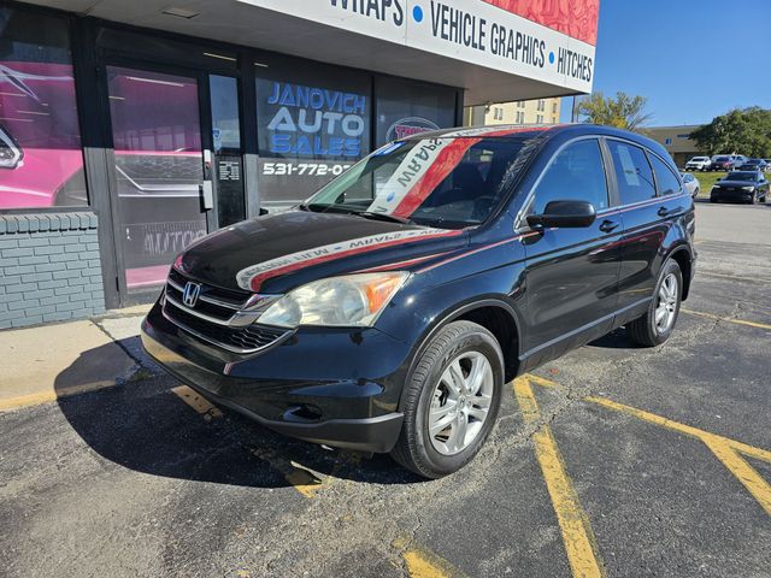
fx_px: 512
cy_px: 289
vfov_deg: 58.9
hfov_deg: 73.9
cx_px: 386
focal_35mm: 23
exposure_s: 1/805
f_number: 1.7
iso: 10
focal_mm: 6.3
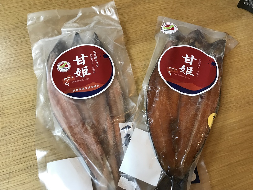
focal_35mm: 28
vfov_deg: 49.7
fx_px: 205
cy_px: 95
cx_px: 126
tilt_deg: -64.9
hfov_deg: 63.5
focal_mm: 3.99
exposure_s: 1/30
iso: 40
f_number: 1.8
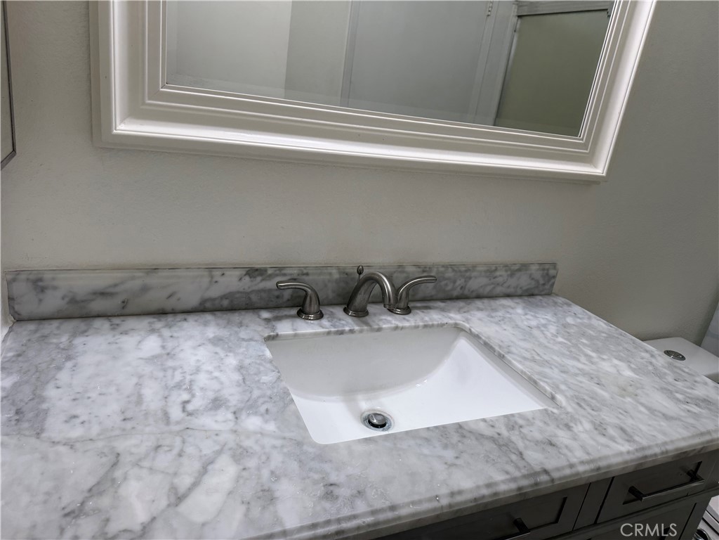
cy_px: 270
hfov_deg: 71.6
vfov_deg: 56.8
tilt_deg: -19.3
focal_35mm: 24
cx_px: 360
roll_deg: -8.6
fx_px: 498
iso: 80
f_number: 1.78
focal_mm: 6.76
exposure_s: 1/120
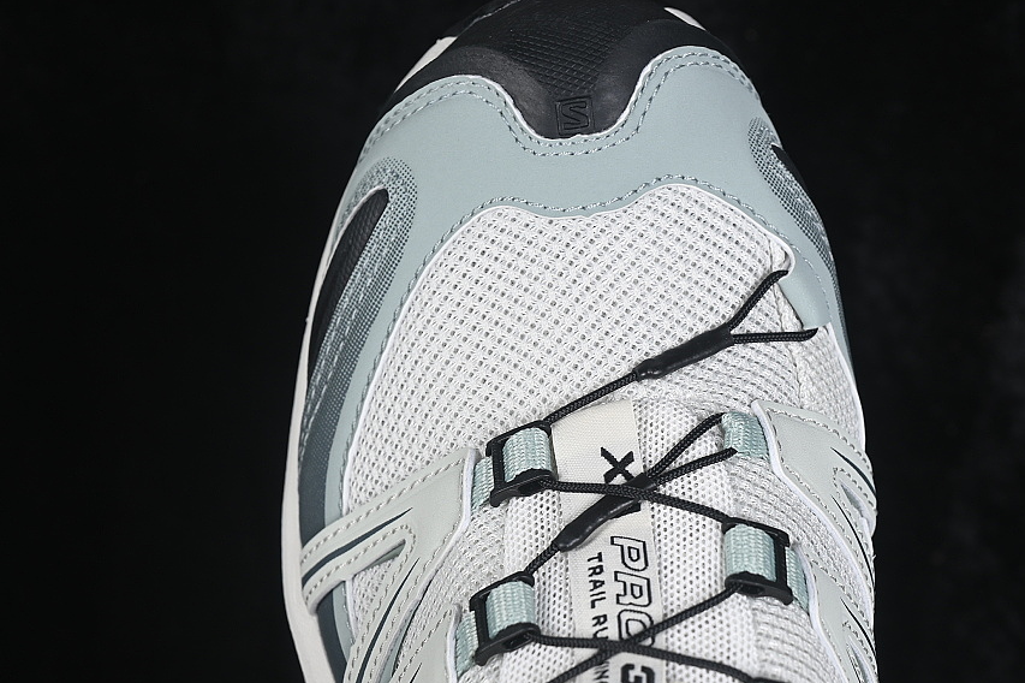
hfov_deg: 21.4
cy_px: 400
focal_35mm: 95
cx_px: 591
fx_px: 2704
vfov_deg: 14.4
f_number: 7.1
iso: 160
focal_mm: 50
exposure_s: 1/80
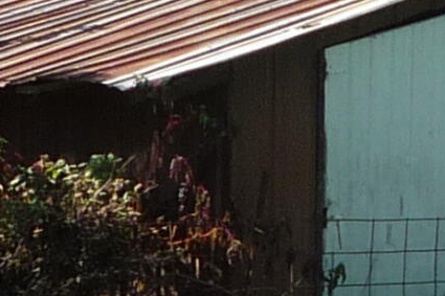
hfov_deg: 8.4
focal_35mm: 235
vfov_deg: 5.8
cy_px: 226
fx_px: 2904
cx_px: 789
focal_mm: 5.2
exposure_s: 1/250
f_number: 4
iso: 100
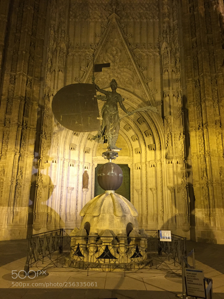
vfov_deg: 61.7
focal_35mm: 29
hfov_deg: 48.2
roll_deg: -0.7
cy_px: 150
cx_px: 112
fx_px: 250
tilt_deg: +15.2
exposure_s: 1/33
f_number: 2.2
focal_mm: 4.15
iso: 200
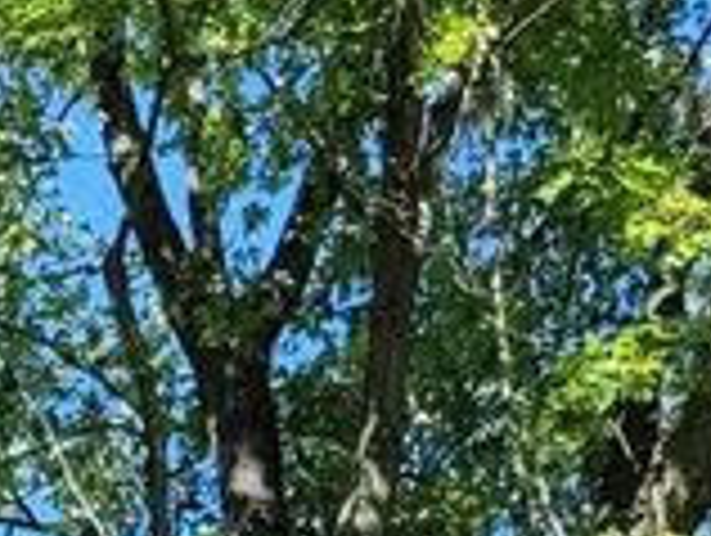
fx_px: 3456
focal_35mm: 168
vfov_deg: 7.8
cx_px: 135
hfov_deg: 11.7
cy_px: 1581
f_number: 1.8
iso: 40
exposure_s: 1/970
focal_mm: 5.4
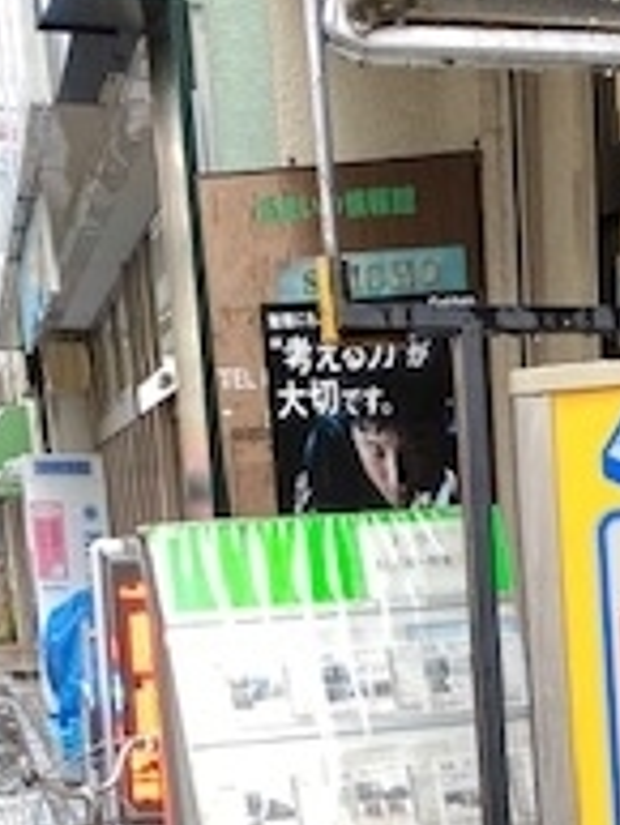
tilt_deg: -17.9
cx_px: 748
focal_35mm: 86
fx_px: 2052
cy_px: 1265
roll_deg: +0.2
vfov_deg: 19.6
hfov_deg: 16.5
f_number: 1.8
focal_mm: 4.25
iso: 32
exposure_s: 1/100
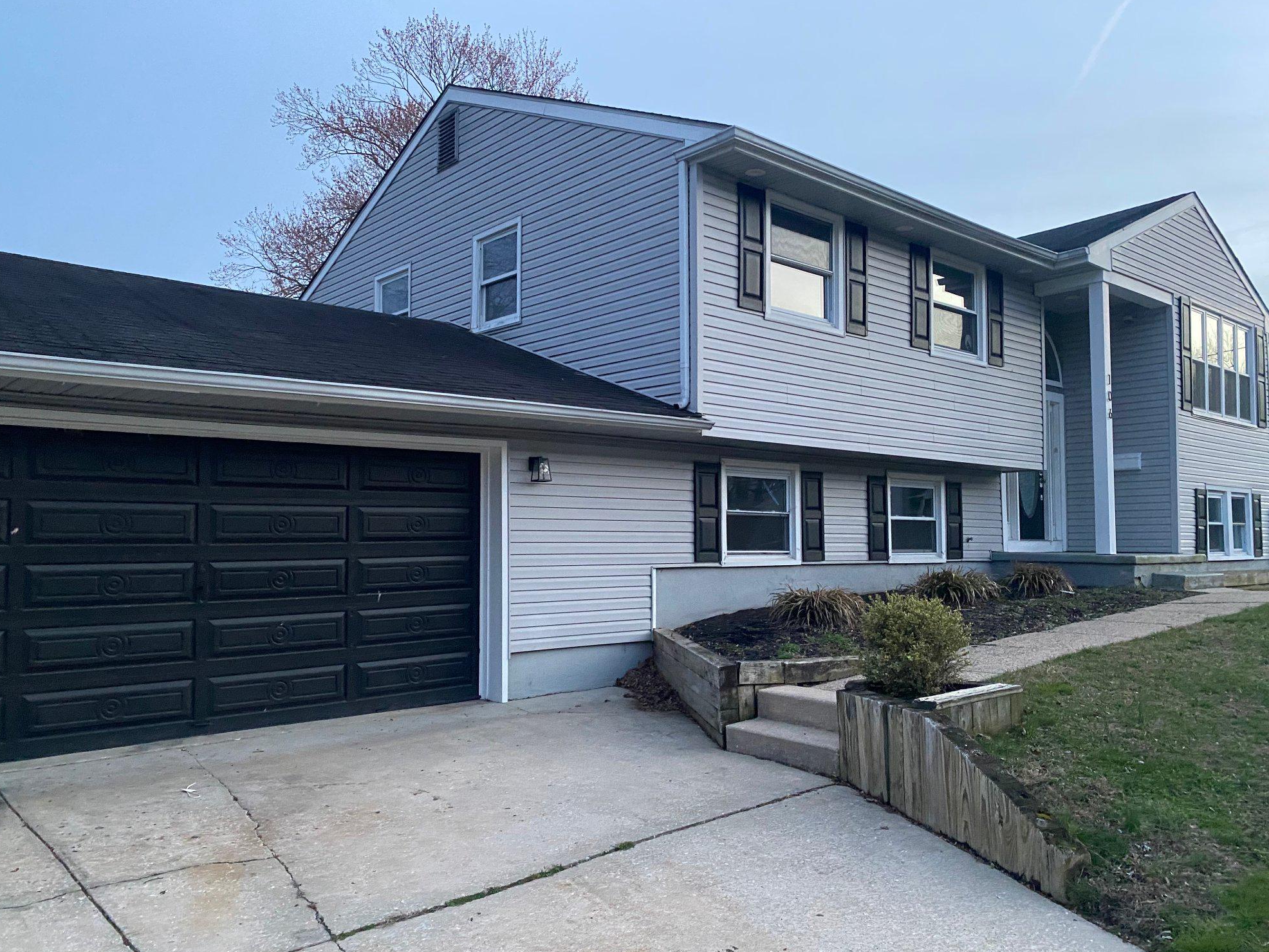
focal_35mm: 27
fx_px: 990
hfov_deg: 65.3
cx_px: 630
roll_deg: +0.6
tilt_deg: +2.8
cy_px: 491
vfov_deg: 51.3
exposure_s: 1/60
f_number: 1.8
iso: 500
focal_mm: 4.25
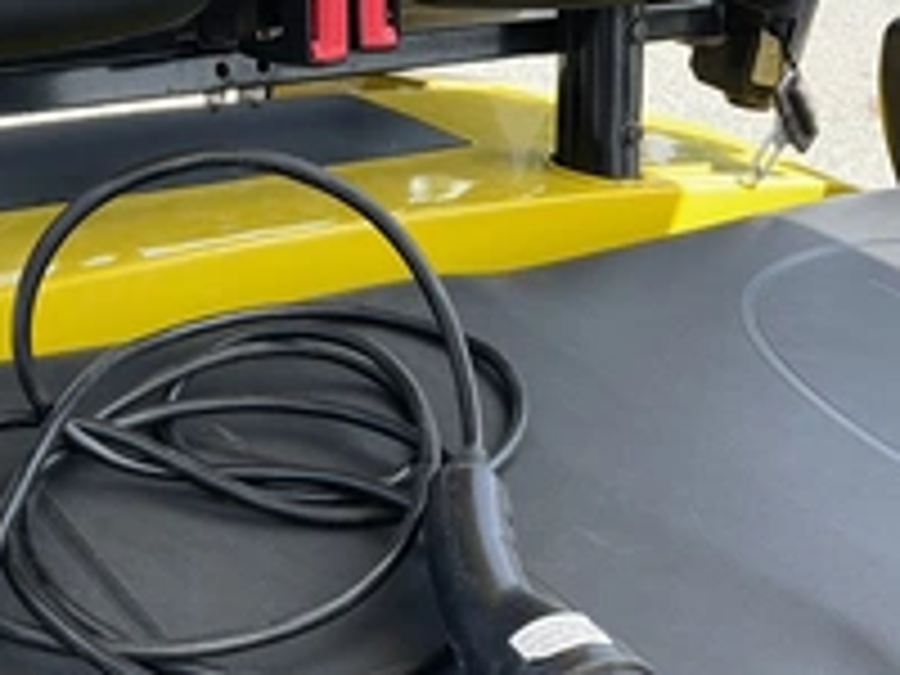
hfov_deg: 32.5
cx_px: 202
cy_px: 616
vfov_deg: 24.5
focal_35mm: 58
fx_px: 1508
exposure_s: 1/309
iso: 25
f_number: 1.8
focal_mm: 3
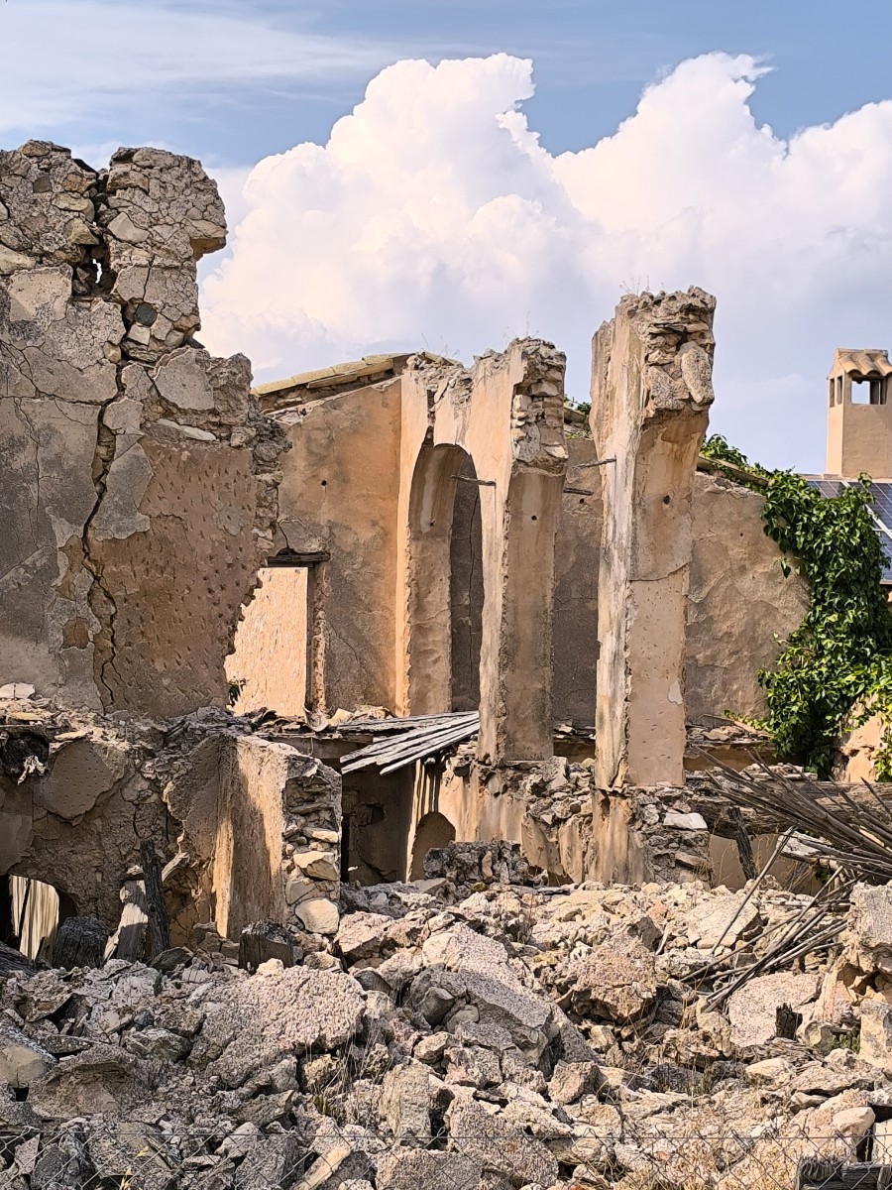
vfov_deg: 24.7
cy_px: 595
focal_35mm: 79
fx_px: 2714
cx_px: 446
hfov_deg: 18.7
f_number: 1.65
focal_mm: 6.14
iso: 50
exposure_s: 1/1036
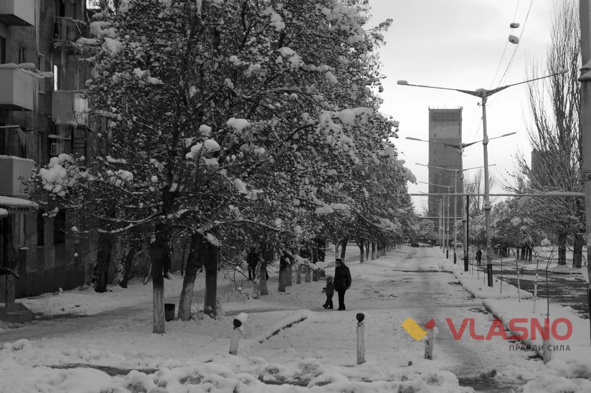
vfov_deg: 16.5
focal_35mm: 82
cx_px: 296
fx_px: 1354
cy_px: 196
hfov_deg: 24.6
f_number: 5.6
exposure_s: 1/160
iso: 640
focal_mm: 55
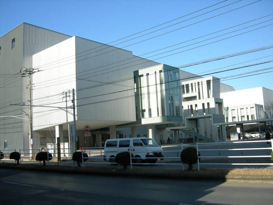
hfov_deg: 51.4
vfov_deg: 39.7
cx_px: 136
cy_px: 102
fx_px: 284
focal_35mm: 36
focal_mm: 7.5
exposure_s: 1/1000
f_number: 2.7
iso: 100
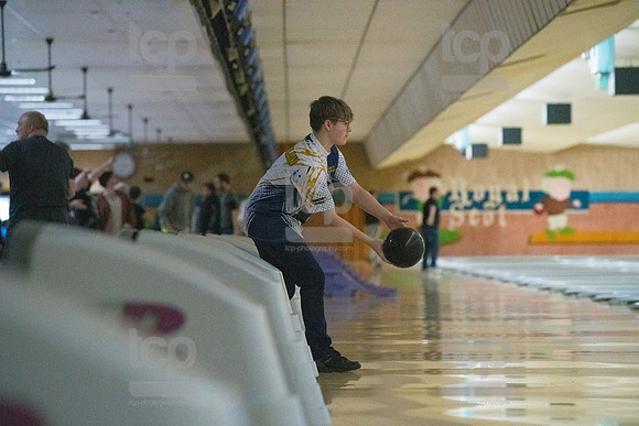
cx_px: 320
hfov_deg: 13.2
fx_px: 2752
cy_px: 213
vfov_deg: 8.9
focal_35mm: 155
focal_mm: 155
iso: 10000
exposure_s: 1/1000
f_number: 4
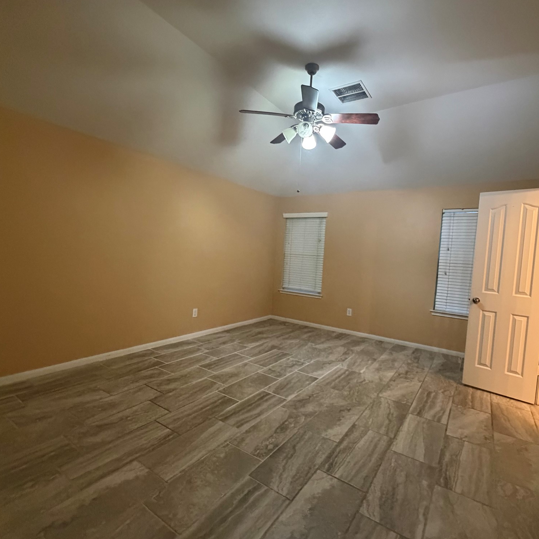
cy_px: 272
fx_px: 299
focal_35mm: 17
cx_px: 291
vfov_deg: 84.0
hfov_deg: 83.8
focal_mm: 2.22
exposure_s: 1/60
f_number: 2.2
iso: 800
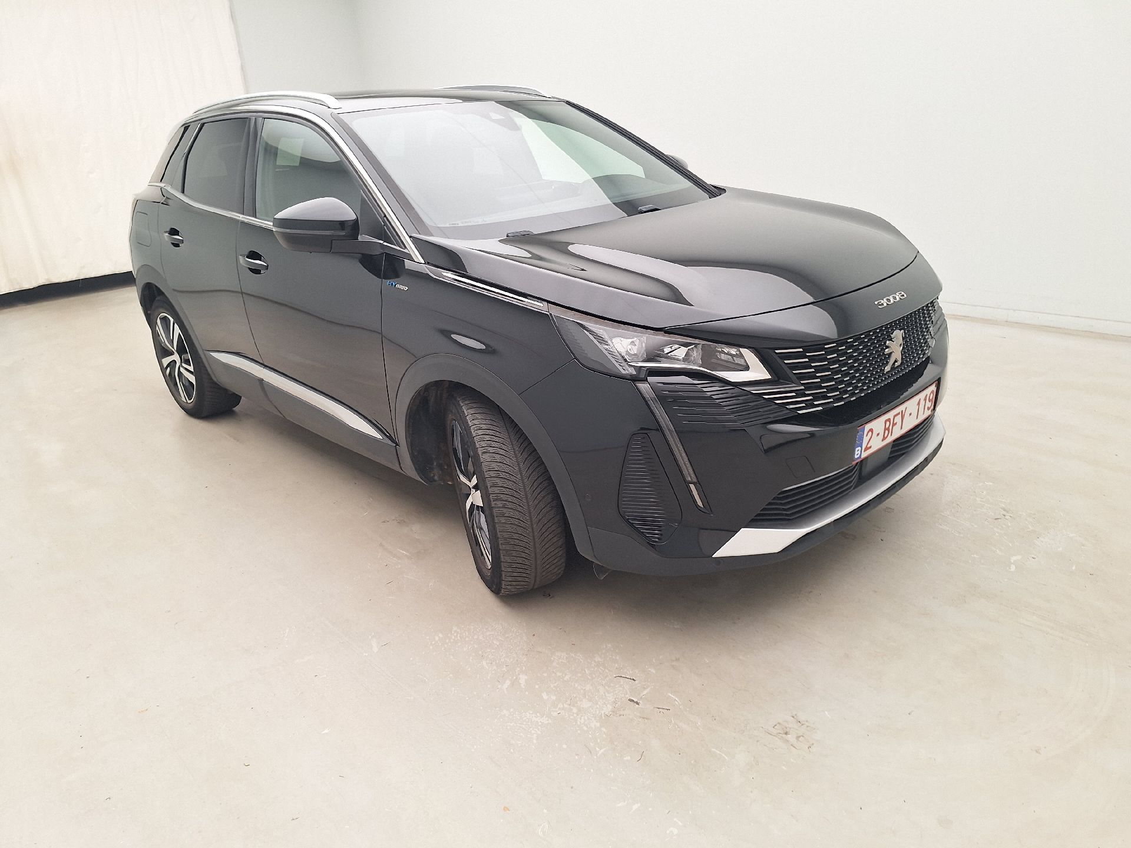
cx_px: 566
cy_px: 424
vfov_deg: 58.9
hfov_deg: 73.9
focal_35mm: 23
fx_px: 751
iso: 64
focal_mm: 5.54
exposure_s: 1/100
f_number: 1.8
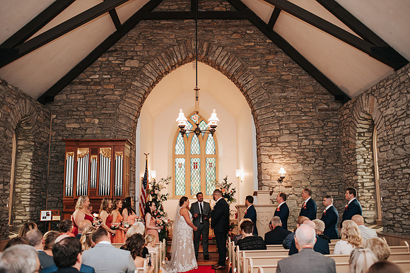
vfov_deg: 37.7
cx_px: 205
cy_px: 136
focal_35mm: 35
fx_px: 401
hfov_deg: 54.2
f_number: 2.8
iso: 900
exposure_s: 1/200
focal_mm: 35
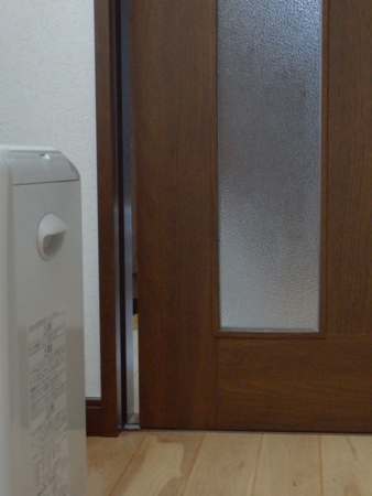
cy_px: 248
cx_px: 186
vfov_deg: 29.4
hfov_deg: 22.3
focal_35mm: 66
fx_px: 945
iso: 1600
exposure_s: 1/20
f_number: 4.4
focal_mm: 11.9
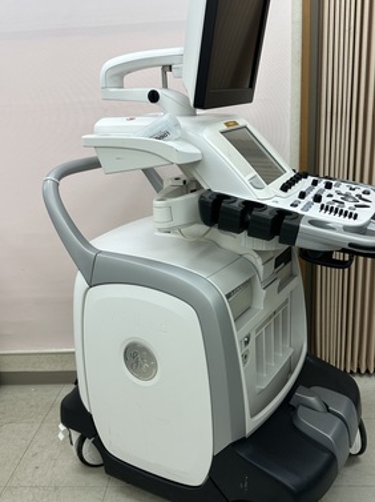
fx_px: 492
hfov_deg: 41.7
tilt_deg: -19.9
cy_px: 262
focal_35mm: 34
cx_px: 207
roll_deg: +2.9
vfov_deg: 54.0
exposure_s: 1/131
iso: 64
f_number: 1.78
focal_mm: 6.86
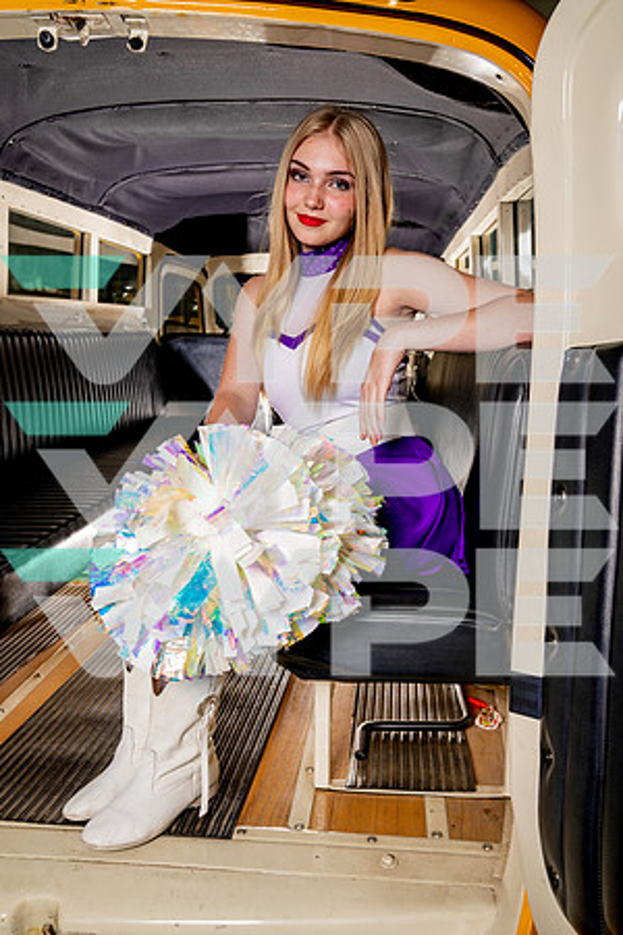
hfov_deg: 41.1
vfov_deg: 58.7
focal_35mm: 32
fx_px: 831
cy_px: 468
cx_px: 312
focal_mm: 32
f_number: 5.6
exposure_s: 1/125
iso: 125
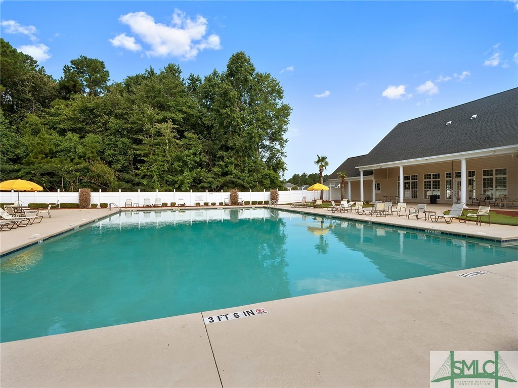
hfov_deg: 94.5
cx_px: 259
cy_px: 194
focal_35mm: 16
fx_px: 239
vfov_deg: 78.1
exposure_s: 1/160
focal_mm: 8
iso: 100
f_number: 8
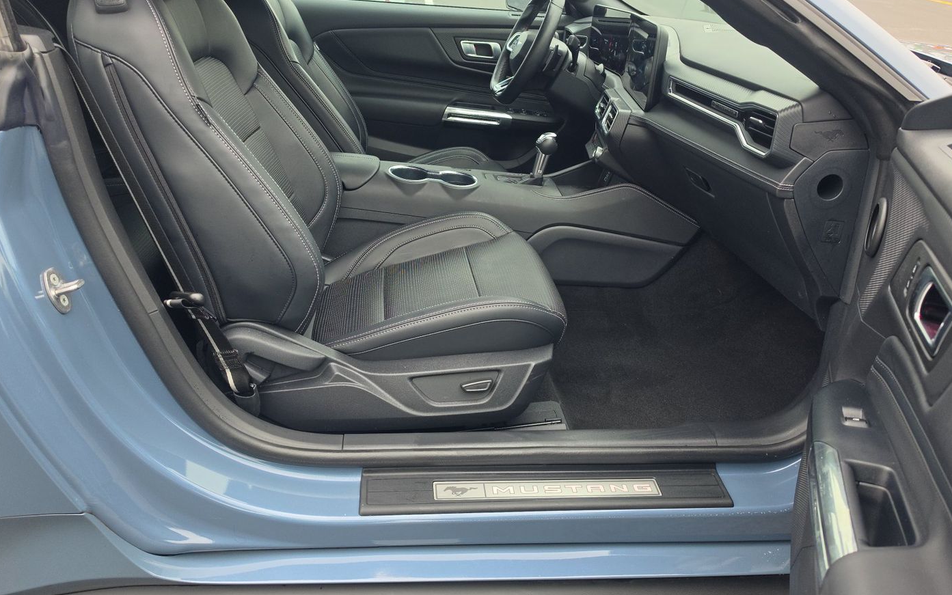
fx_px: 727
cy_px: 213
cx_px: 467
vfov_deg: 44.1
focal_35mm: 28
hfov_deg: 66.5
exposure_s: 1/119
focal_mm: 6.5
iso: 28
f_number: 1.4
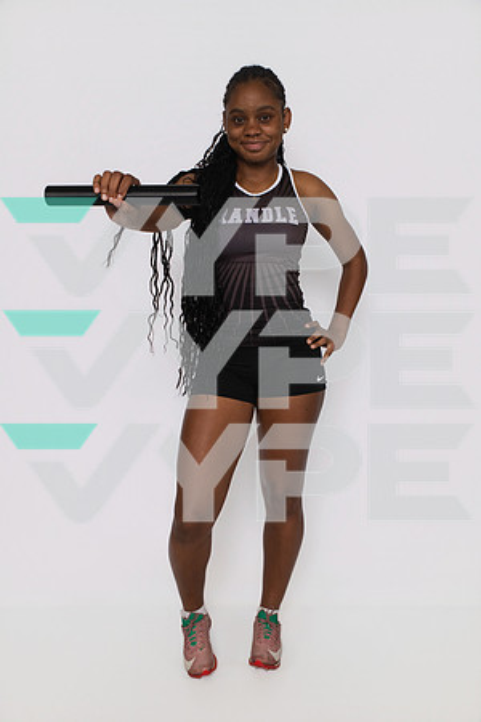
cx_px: 240
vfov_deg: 54.4
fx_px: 701
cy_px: 361
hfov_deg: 37.9
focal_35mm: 35
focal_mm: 35
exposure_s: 1/320
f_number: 8
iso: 640
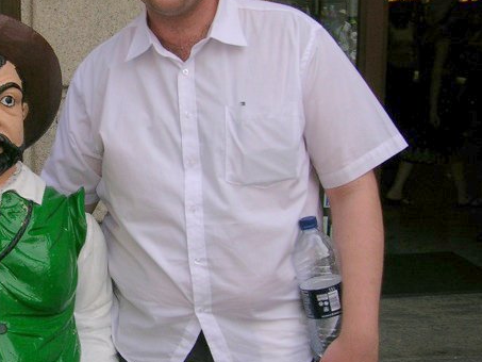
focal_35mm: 60
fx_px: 836
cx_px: 77
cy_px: 177
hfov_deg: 31.1
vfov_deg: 24.4
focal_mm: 5.7
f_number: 4.9
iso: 50
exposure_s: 1/294
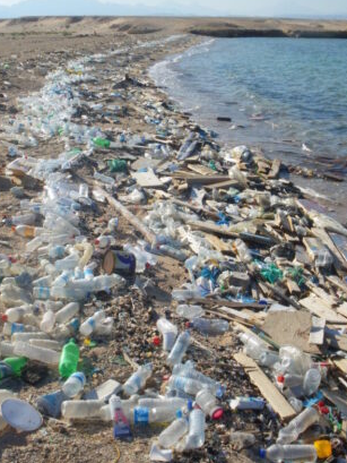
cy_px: 225
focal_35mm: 44
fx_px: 588
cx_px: 151
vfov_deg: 42.9
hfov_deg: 32.8
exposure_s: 1/400
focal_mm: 6.3
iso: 64
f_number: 5.4
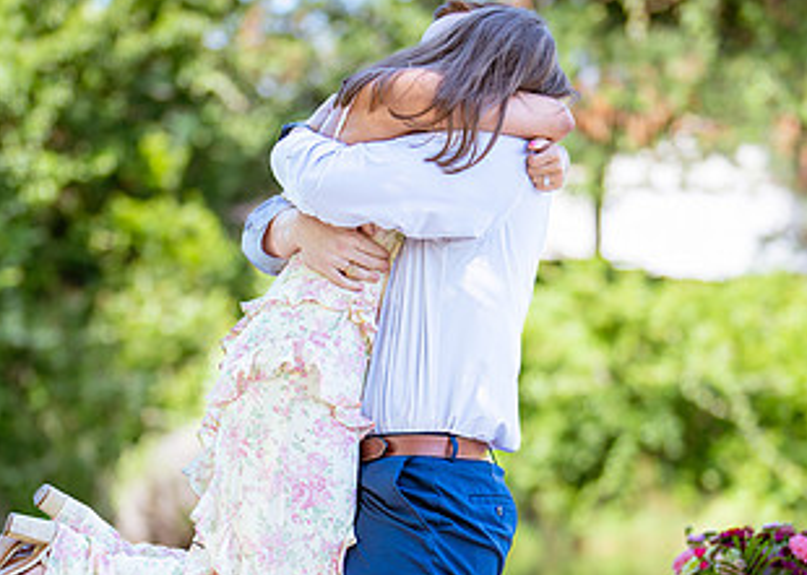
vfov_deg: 10.9
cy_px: 422
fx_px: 3000
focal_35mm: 131
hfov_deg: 15.3
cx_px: 361
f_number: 1.2
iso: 100
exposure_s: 1/2000
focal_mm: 50
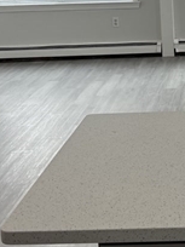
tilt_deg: -10.7
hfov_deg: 14.6
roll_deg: +1.2
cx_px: 216
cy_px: 59
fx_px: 698
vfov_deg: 19.9
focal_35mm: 98
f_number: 1.6
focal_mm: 5.96
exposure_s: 1/166
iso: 40
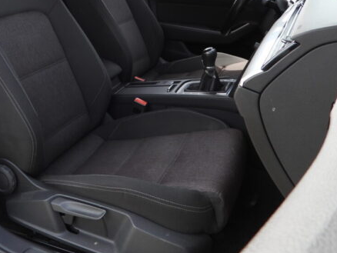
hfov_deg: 46.2
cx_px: 85
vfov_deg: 35.9
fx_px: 380
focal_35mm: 39
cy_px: 59
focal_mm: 4.3
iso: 100
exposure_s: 1/200
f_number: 2.8
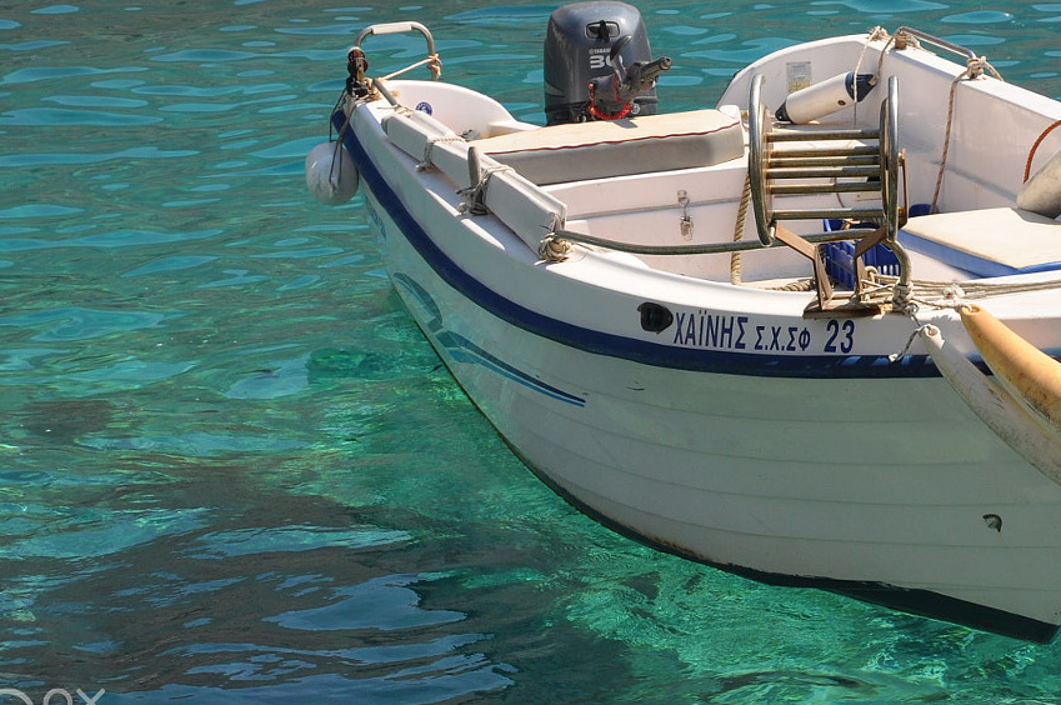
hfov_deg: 15.7
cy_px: 217
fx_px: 3827
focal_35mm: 130
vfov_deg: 10.5
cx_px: 795
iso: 200
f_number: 9
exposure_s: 1/320
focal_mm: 46
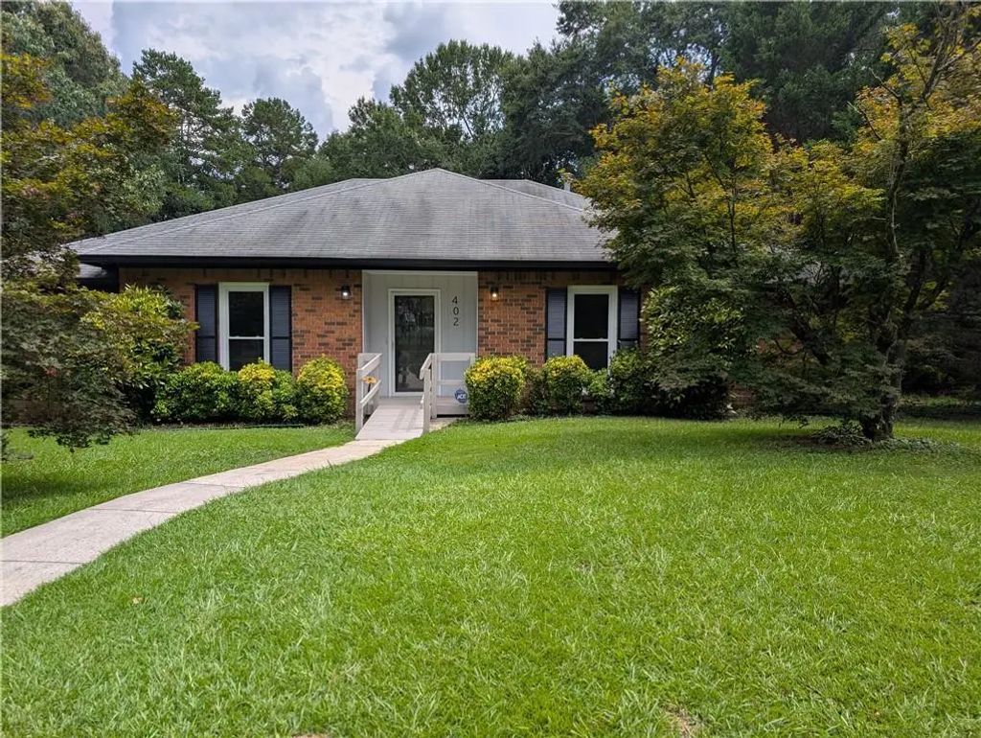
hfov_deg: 71.5
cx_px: 490
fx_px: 681
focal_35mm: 24
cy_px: 369
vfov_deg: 56.9
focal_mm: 6.9
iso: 22
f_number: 1.68
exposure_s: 1/1103
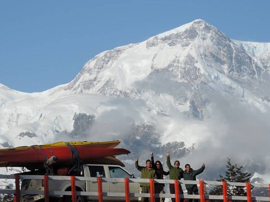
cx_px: 126
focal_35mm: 193
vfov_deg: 7.7
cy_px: 104
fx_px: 1505
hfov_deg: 10.3
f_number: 4.5
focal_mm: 30.3
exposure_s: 1/1000
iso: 80
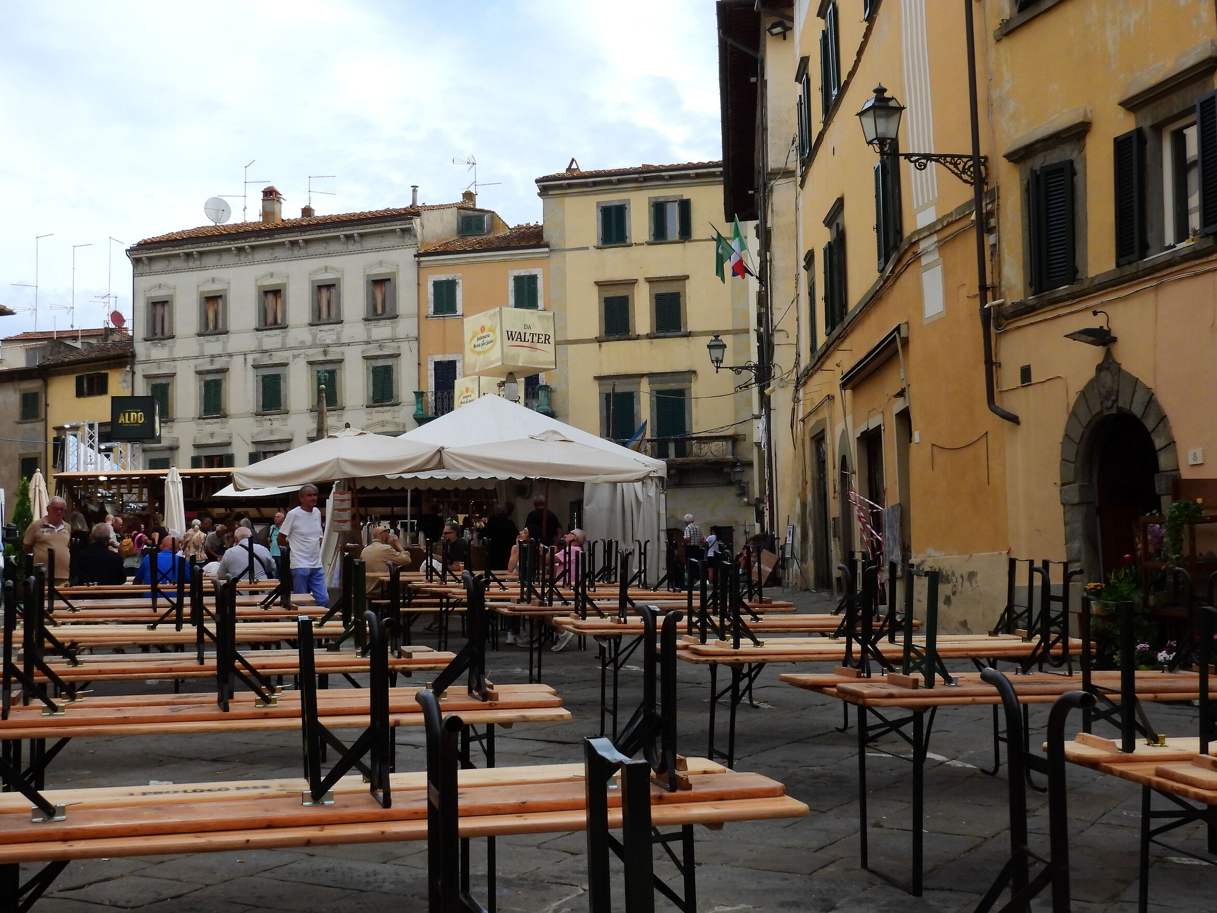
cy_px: 461
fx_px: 1688
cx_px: 598
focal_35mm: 48
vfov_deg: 30.3
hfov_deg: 39.7
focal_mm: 8.4
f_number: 5.6
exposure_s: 1/640
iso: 200
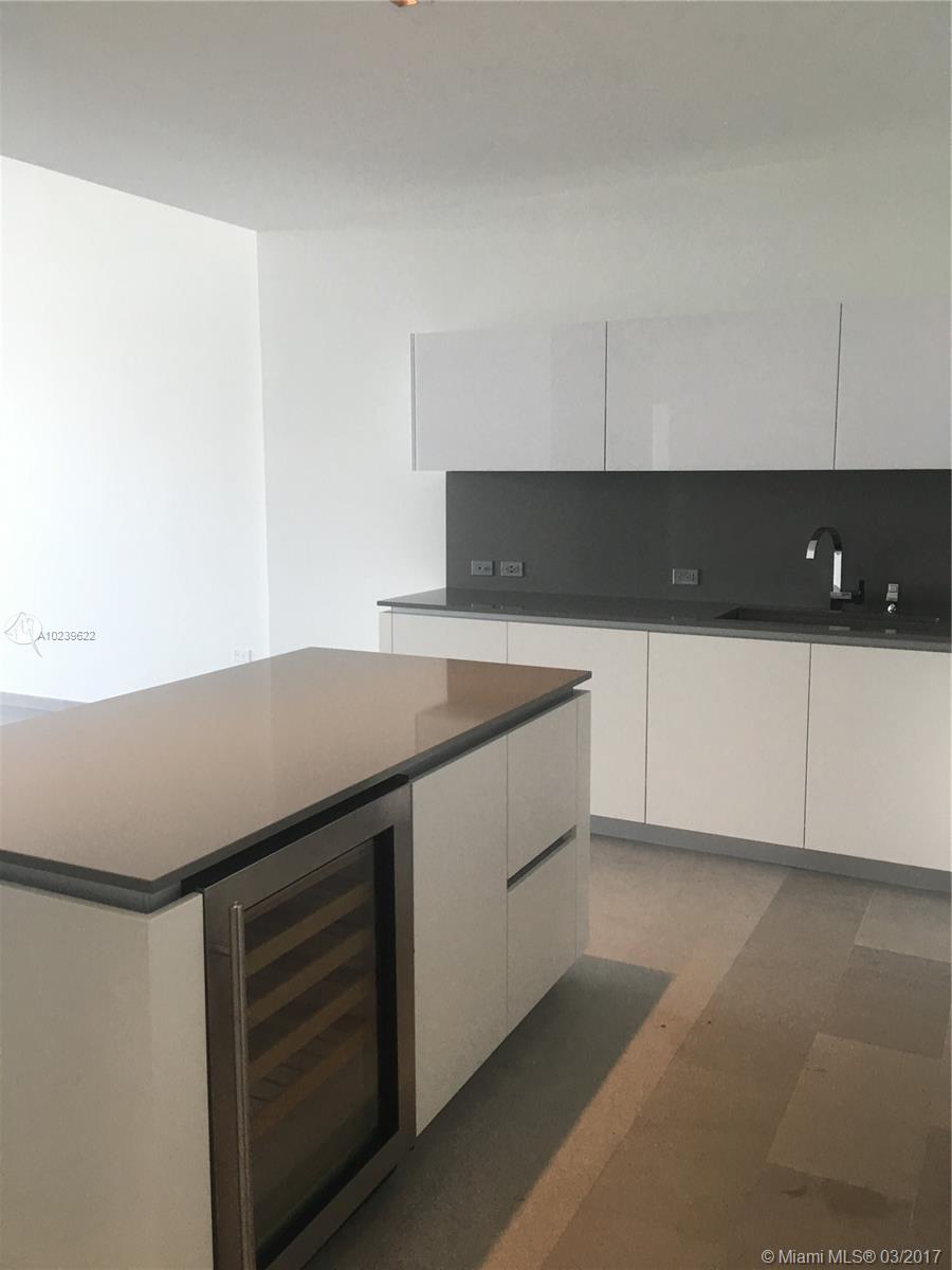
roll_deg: -0.1
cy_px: 635
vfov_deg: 61.7
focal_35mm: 29
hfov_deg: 48.2
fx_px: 1063
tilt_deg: -8.7
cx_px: 476
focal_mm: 4.15
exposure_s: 1/30
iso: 25
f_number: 2.2
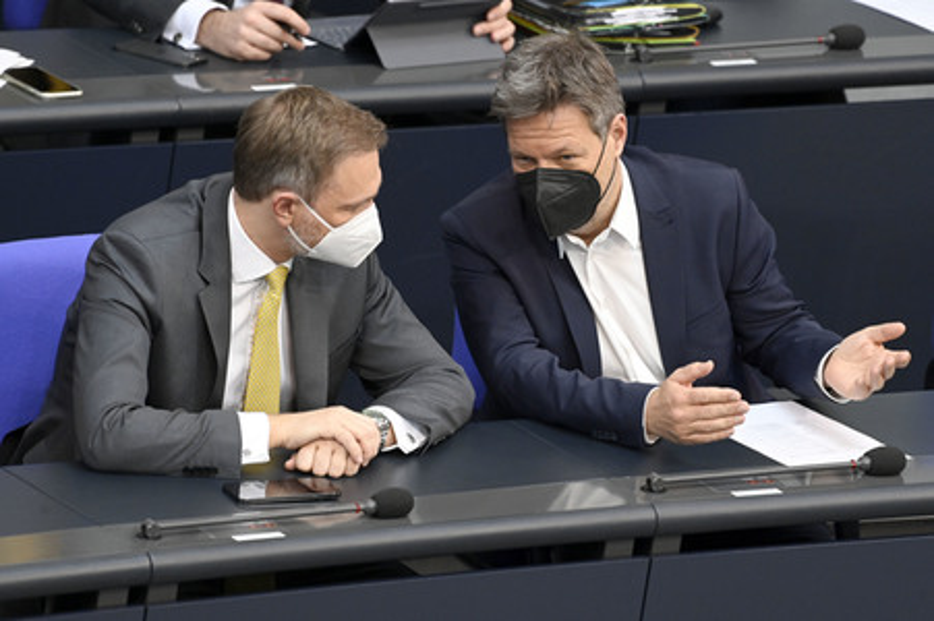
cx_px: 467
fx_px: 9592
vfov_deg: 3.7
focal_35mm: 370
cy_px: 310
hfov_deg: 5.6
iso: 8000
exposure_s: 1/320
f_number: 5.6
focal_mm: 370
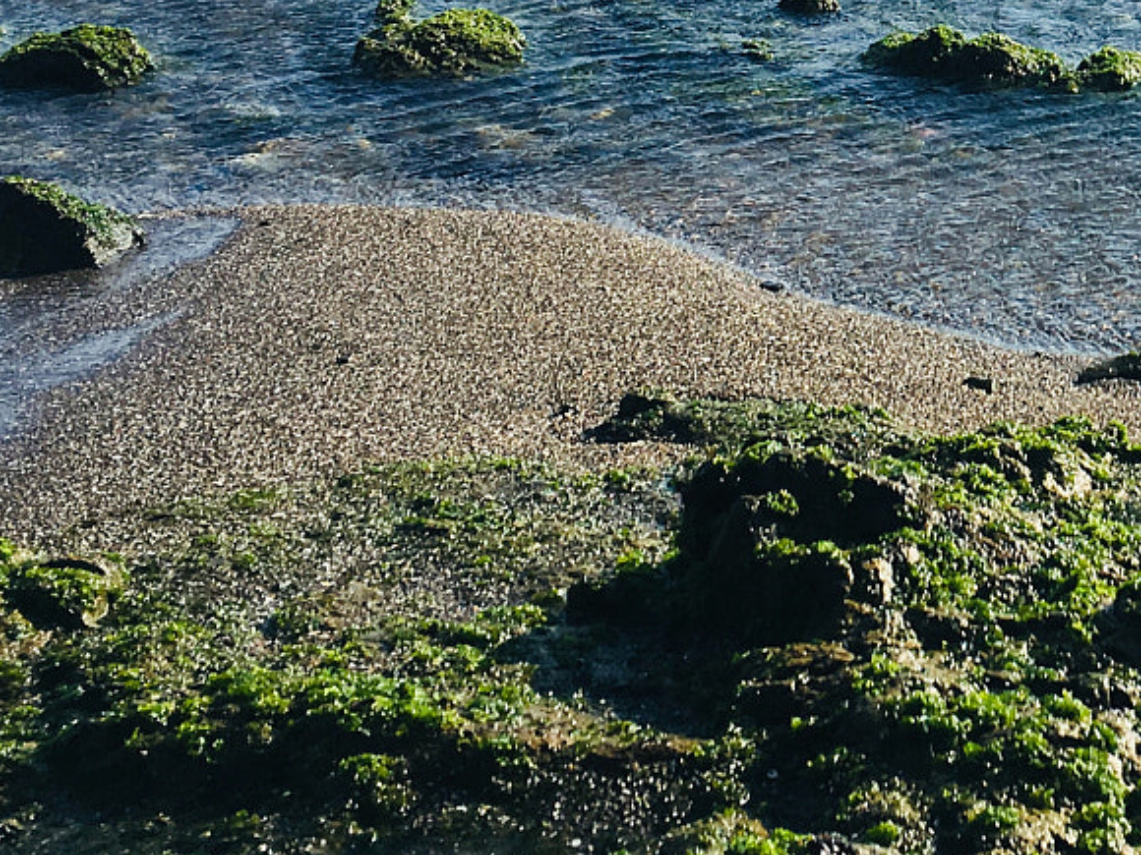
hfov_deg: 22.7
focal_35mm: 80
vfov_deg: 18.0
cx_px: 1320
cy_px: 0
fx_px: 2637
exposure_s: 1/1304
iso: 25
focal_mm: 4.15
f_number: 2.2
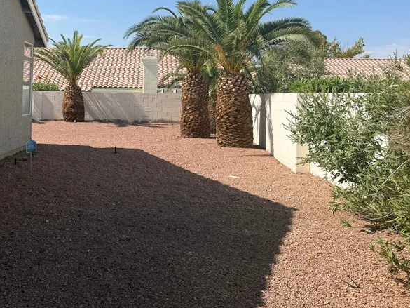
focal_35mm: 42
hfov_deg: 43.0
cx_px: 89
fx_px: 498
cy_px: 73
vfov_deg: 33.6
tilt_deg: +5.9
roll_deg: -3.2
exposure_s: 1/4673
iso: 80
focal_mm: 6.76
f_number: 1.78
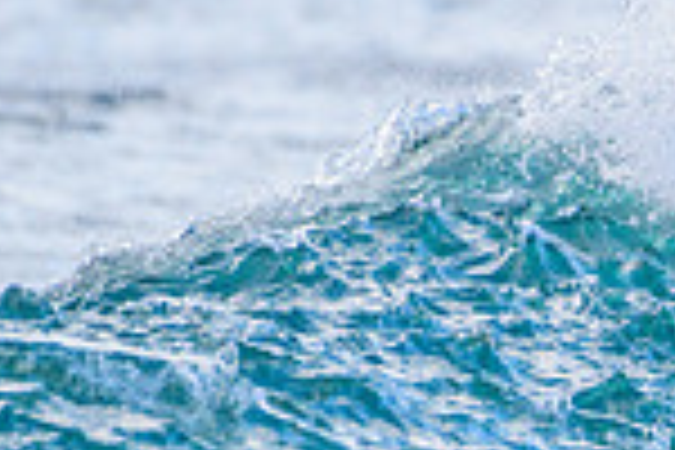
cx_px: 1132
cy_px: 468
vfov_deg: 0.6
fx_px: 42672
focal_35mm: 2276
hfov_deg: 0.9
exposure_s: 1/2000
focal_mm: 480
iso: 560
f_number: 5.6
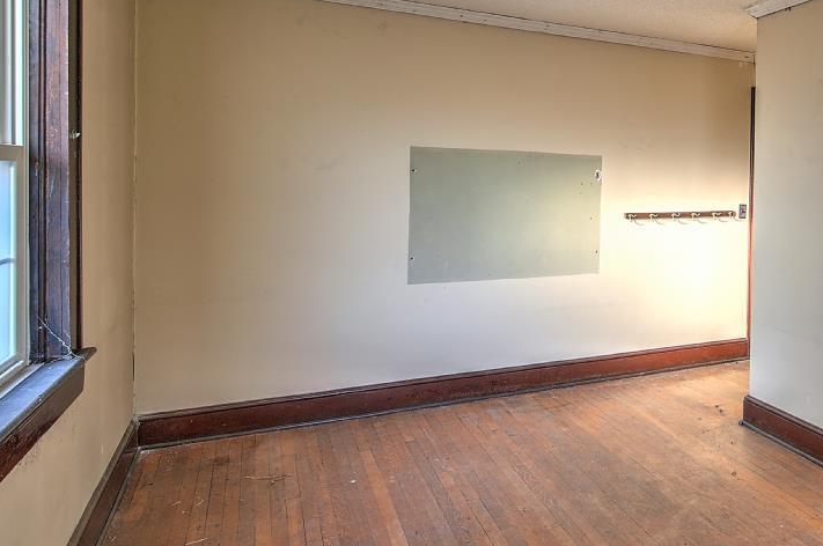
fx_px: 616
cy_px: 186
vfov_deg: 47.1
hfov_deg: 63.8
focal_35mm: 27
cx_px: 609
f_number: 13
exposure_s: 1/20
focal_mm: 15
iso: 400
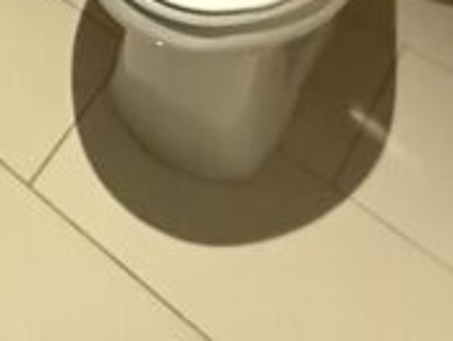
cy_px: -624
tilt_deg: -20.3
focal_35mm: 83
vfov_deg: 11.7
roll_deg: +3.7
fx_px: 1087
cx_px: -270
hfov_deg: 19.7
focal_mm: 2.22
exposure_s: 1/60
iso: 640
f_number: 2.2
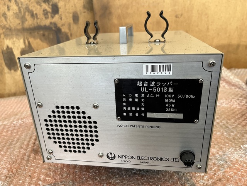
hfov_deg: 67.3
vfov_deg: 53.1
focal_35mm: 26
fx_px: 186
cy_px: 93
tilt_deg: -22.8
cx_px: 124
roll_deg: +2.2
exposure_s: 1/107
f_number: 1.6
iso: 125
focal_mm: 5.1
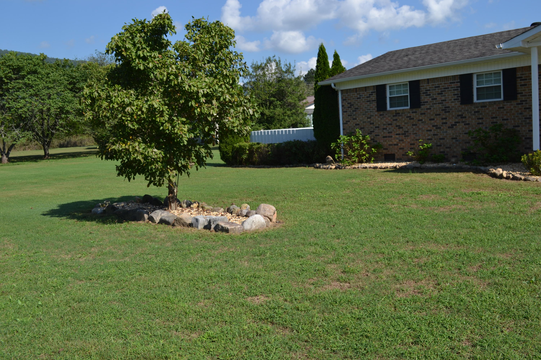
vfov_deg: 36.9
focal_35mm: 36
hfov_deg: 53.1
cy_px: 180
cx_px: 270
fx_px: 541
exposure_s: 1/250
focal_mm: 24
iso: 100
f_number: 8
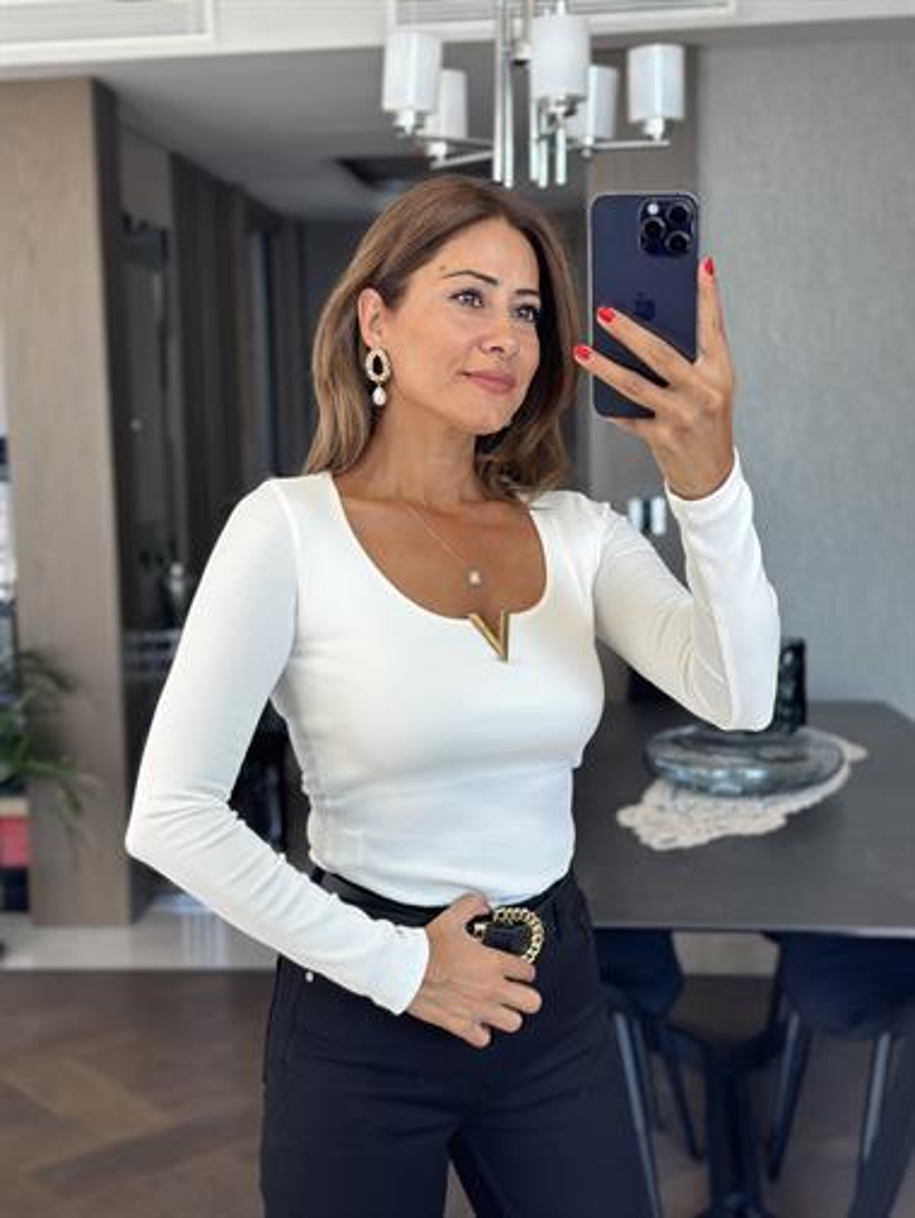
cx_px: 458
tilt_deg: -16.2
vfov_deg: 39.6
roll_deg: +1.8
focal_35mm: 48
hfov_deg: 30.3
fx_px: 1690
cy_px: 609
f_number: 1.78
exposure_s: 1/130
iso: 64
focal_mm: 6.86
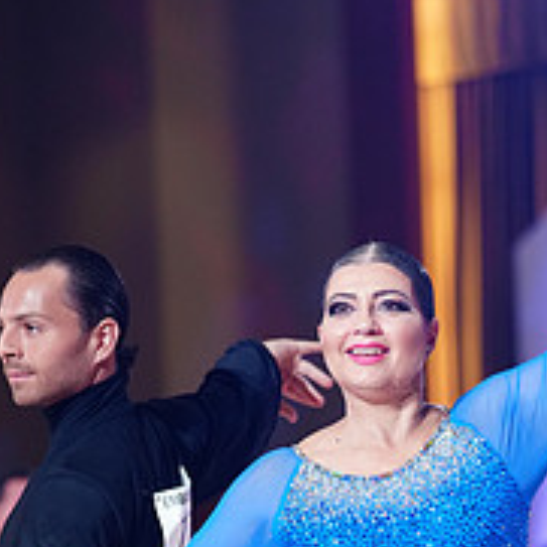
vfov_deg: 6.4
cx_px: 394
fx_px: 4863
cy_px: 792
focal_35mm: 272
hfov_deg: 6.4
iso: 2000
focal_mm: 100
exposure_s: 1/400
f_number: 2.8
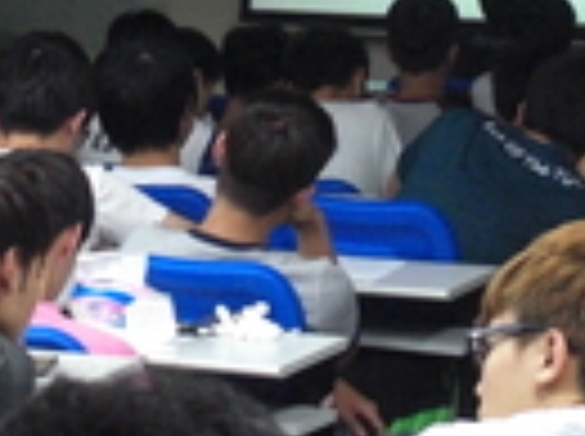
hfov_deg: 9.2
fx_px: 3644
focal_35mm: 216
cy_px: -16
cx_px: 284
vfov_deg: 6.8
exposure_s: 1/40
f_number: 4.4
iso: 800
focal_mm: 16.6
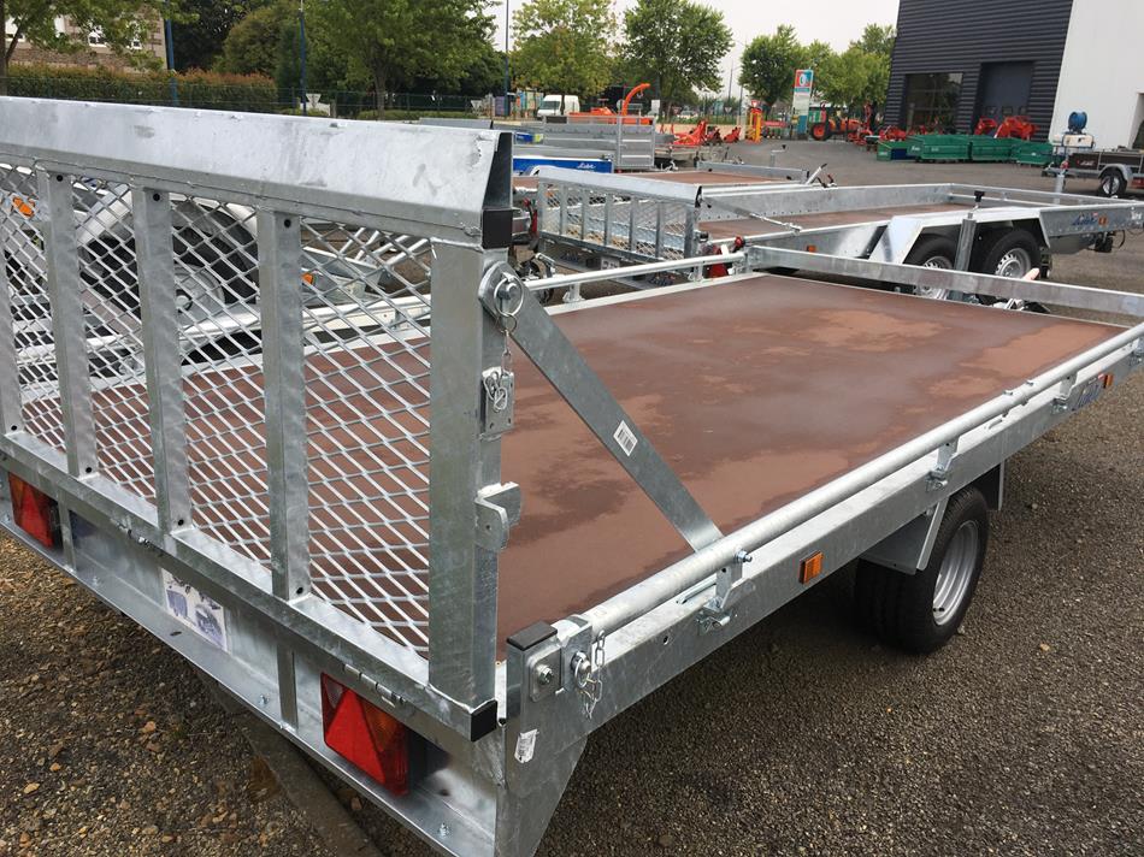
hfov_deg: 61.7
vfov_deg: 48.2
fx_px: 958
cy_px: 428
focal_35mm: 29
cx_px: 572
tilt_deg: -18.7
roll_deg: -1.7
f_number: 2.2
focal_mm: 4.15
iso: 25
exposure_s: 1/256
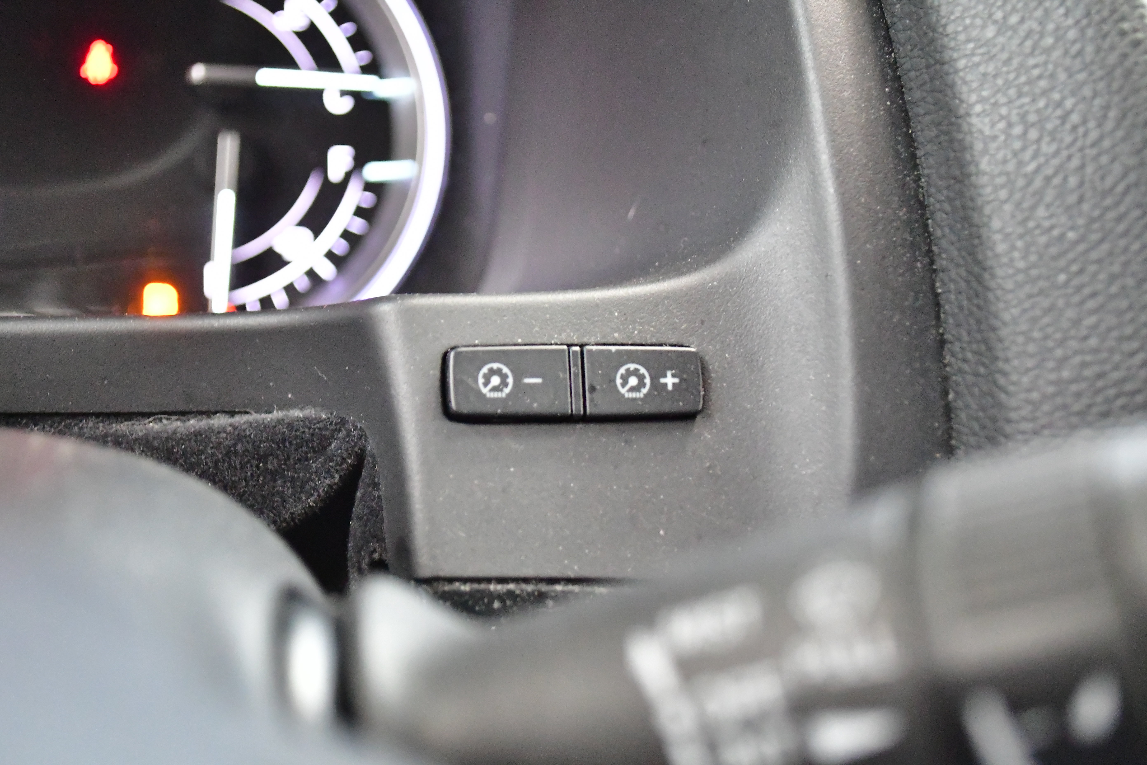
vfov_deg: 25.1
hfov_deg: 36.9
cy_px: 382
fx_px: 1720
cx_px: 574
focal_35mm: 54
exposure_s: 1/40
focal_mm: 36
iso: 10000
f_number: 5
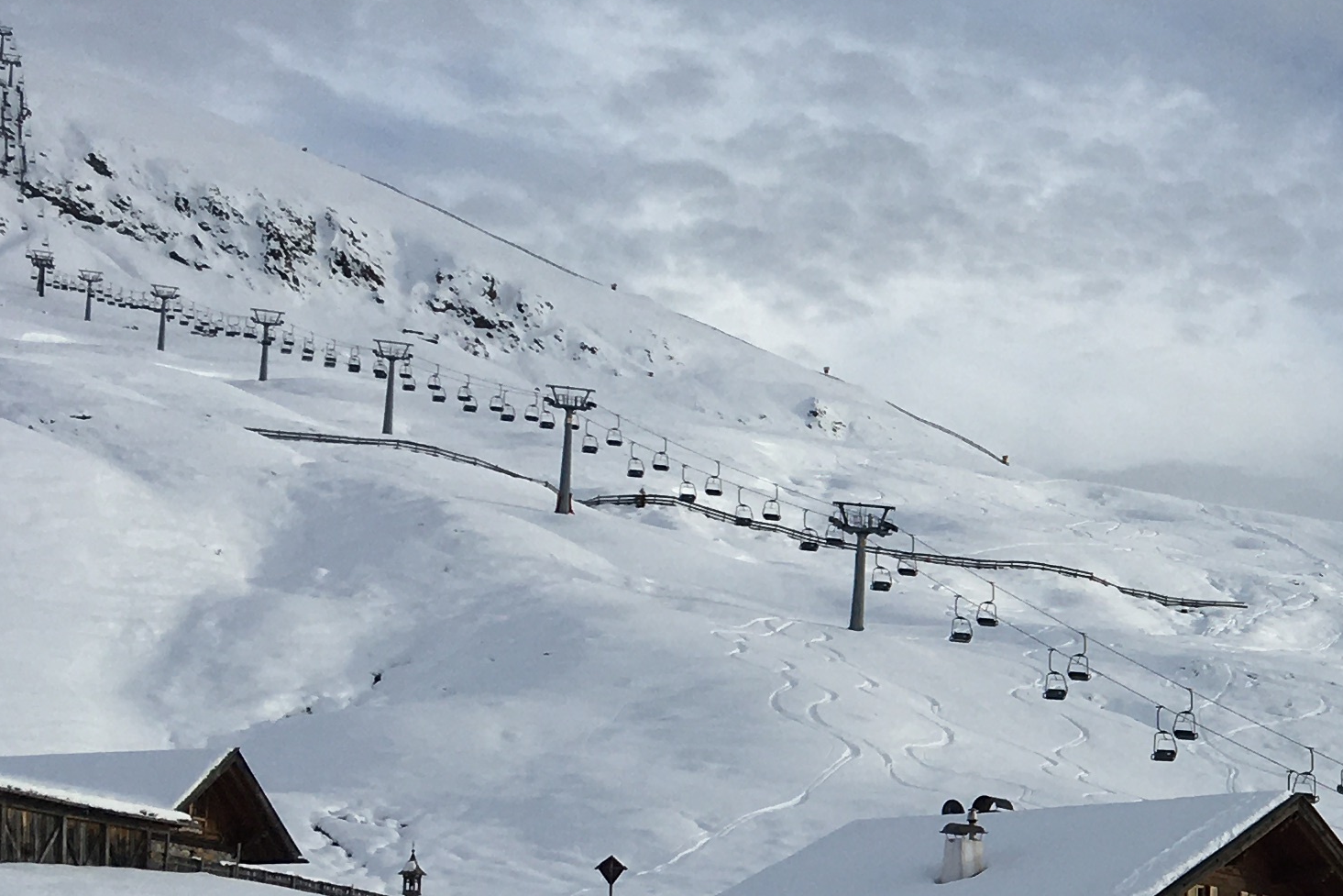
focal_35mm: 83
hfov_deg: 22.4
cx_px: 1639
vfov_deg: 16.3
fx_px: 3096
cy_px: 742
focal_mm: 4.15
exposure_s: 1/1789
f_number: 2.2
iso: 25
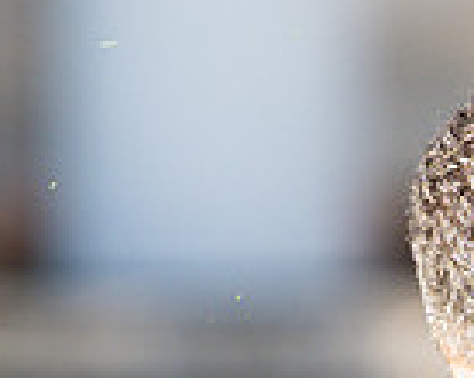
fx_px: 10282
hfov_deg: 2.6
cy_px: 599
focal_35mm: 734
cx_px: 600
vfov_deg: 2.1
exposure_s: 1/3200
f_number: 1.4
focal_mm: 85
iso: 100
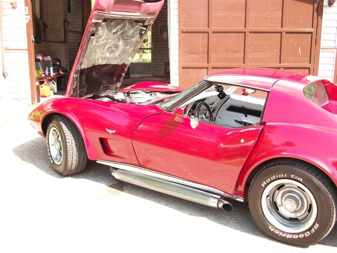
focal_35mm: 40
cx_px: 168
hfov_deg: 46.8
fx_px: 389
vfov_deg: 36.0
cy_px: 126
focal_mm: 7.1
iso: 80
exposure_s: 1/160
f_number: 3.2
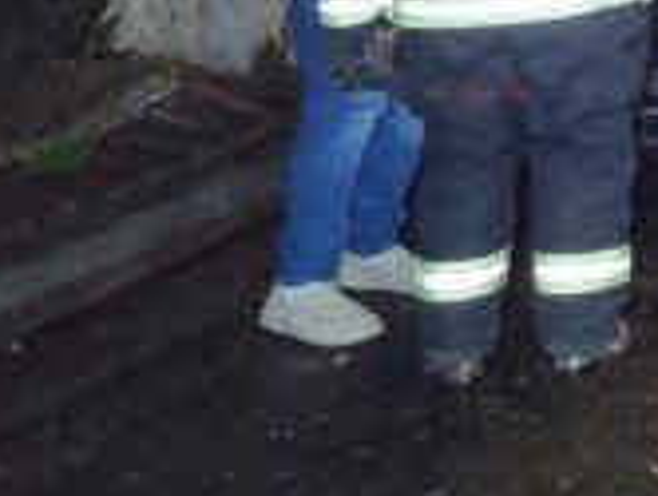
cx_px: 1249
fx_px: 2113
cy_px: -321
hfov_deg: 15.0
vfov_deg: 12.5
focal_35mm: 111
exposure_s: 1/25
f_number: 1.8
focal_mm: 6.7
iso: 1000
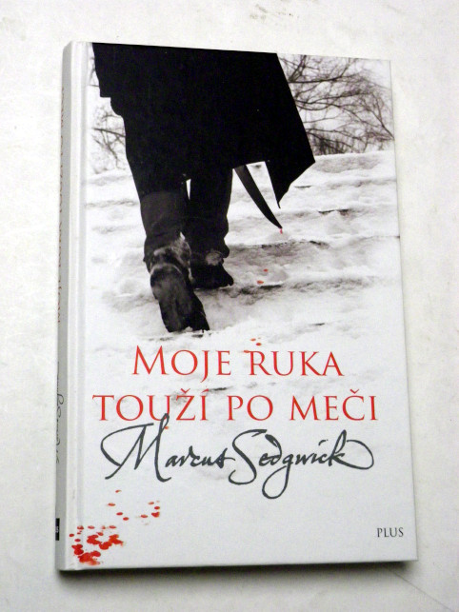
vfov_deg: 32.7
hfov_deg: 24.8
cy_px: 306
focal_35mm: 59
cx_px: 230
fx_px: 1043
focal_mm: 10.4
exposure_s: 1/60
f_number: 4.5
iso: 400
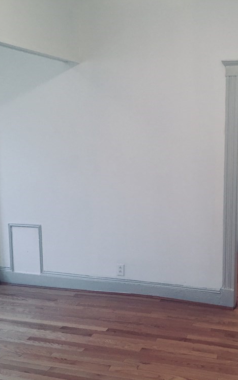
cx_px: 174
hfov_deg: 30.1
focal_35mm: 42
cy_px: 190
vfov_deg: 47.2
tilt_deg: -7.3
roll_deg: -0.9
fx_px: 436
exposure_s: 1/30
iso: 50
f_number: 2.2
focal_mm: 4.15
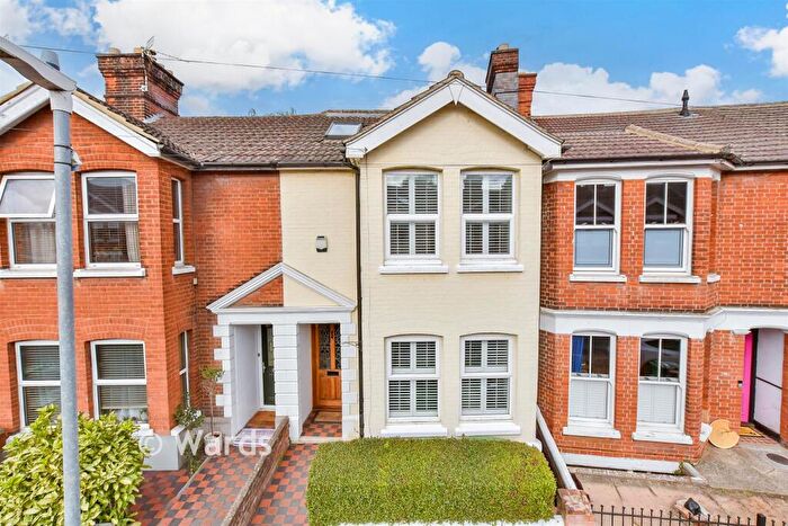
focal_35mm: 15
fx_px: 328
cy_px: 263
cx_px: 394
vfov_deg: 77.4
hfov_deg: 100.4
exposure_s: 1/640
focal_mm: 10
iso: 800
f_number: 10
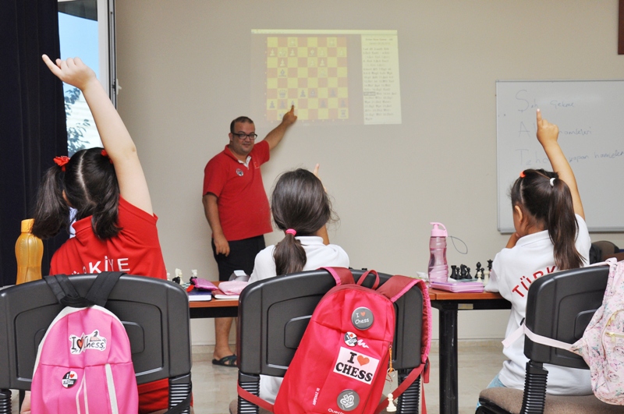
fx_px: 831
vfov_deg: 28.0
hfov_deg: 41.2
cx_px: 312
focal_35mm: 48
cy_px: 207
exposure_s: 1/200
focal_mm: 32
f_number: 8
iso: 500
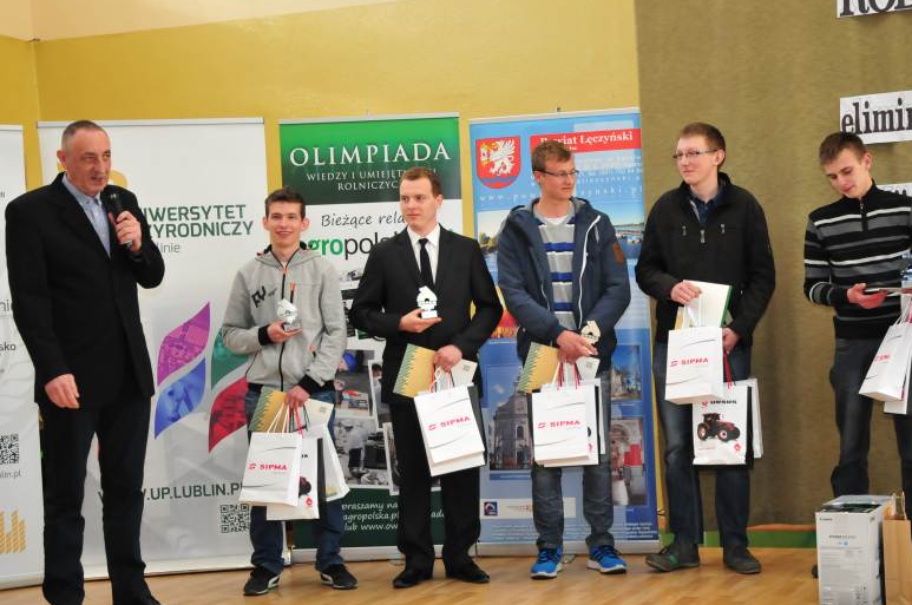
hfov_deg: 30.5
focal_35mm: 66
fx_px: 1670
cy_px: 341
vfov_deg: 20.5
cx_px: 552
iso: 800
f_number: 4.2
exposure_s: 1/100
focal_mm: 34
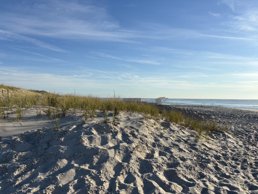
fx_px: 194
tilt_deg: -2.3
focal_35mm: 26
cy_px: 97
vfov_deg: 53.1
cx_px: 129
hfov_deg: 67.3
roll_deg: -0.1
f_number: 1.6
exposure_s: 1/5076
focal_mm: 5.96
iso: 50
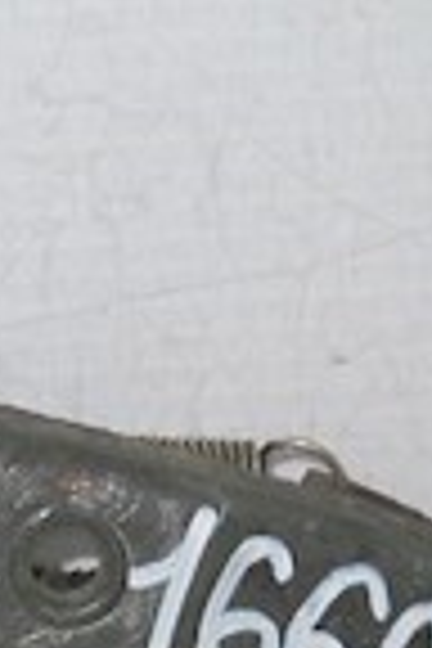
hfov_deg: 7.1
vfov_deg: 10.5
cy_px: 968
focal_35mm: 190
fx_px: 3420
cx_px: -324
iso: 80
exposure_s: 1/30
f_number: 5.5
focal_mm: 6.72
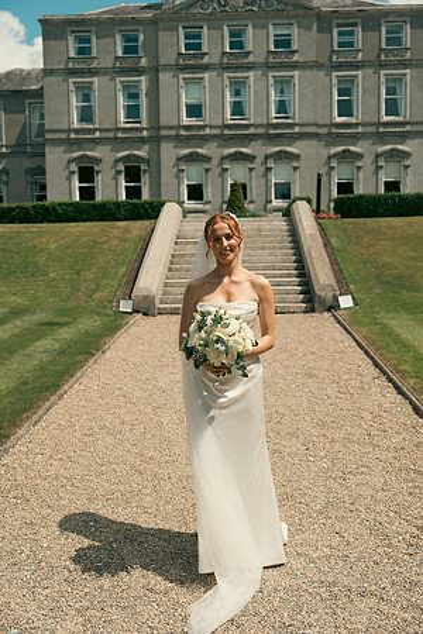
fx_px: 634
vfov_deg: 53.1
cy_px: 317
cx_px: 212
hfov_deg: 36.9
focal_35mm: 36
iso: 125
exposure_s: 1/1600
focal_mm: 36
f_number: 3.5
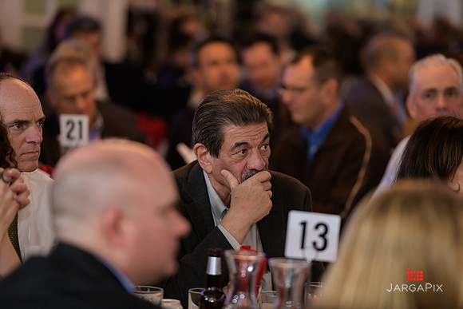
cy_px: 154
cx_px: 232
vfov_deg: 6.9
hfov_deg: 10.3
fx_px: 2573
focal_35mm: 200
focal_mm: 200
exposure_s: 1/125
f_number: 3.2
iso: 1000
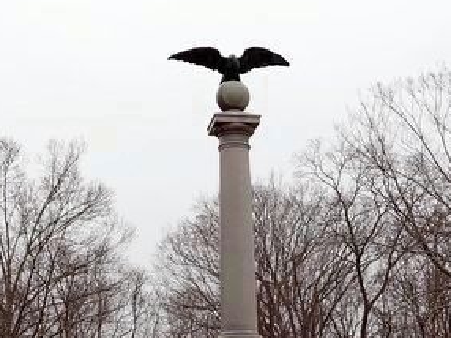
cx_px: 243
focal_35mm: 70
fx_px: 911
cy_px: 322
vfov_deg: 20.4
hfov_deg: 27.8
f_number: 2.8
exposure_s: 1/160
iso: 100
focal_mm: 4.5
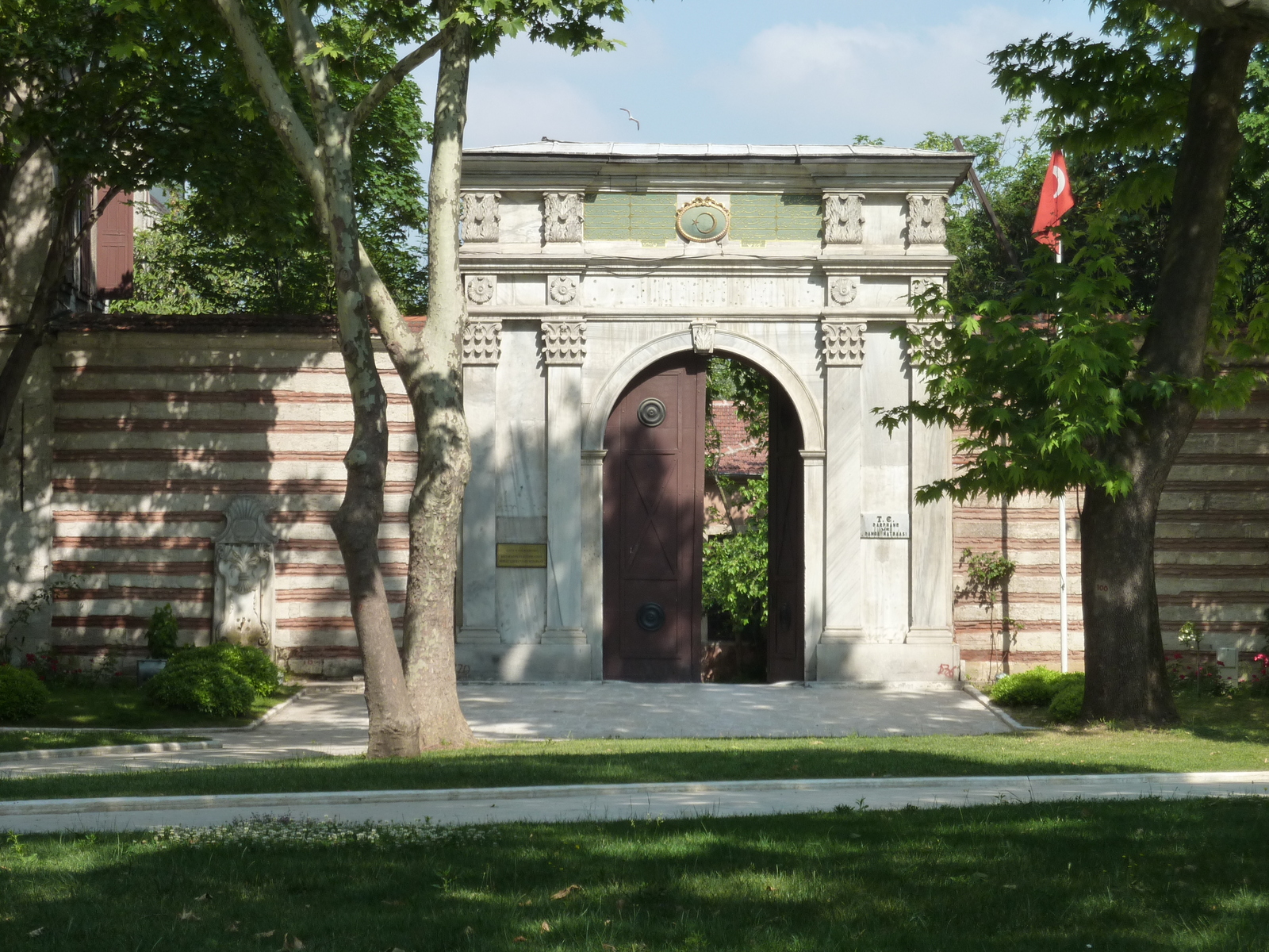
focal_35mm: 111
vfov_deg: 13.3
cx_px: 634
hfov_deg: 17.7
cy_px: 476
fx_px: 4069
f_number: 4.4
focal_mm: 18.2
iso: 125
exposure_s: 1/400
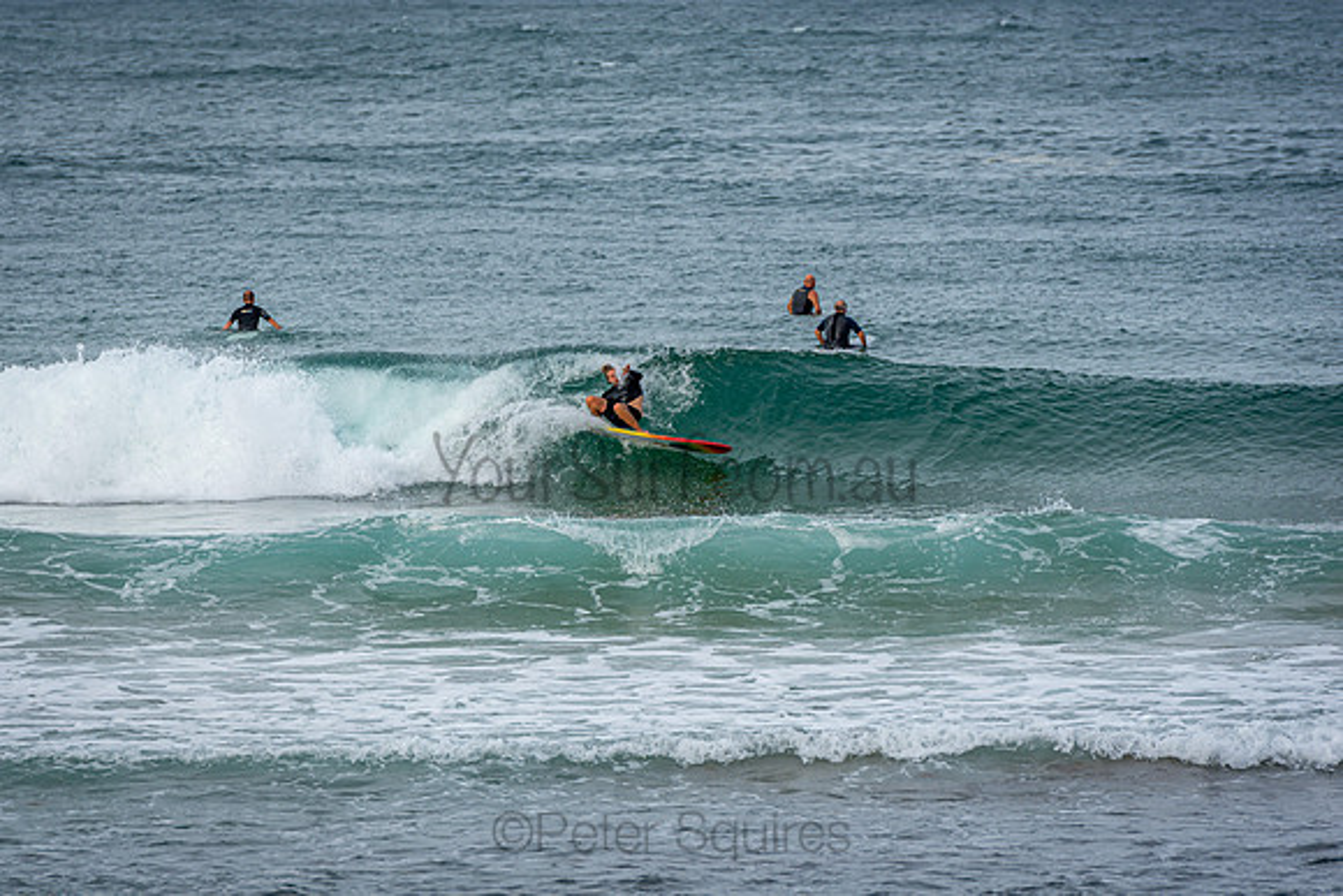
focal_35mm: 325
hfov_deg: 6.3
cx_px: 615
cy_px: 411
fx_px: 12130
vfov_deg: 4.2
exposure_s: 1/800
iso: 100
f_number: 5
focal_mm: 200
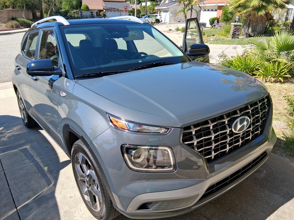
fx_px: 229
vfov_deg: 51.3
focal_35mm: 27
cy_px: 110
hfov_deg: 65.3
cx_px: 146
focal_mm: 3.98
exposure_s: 1/379
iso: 25
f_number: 1.8
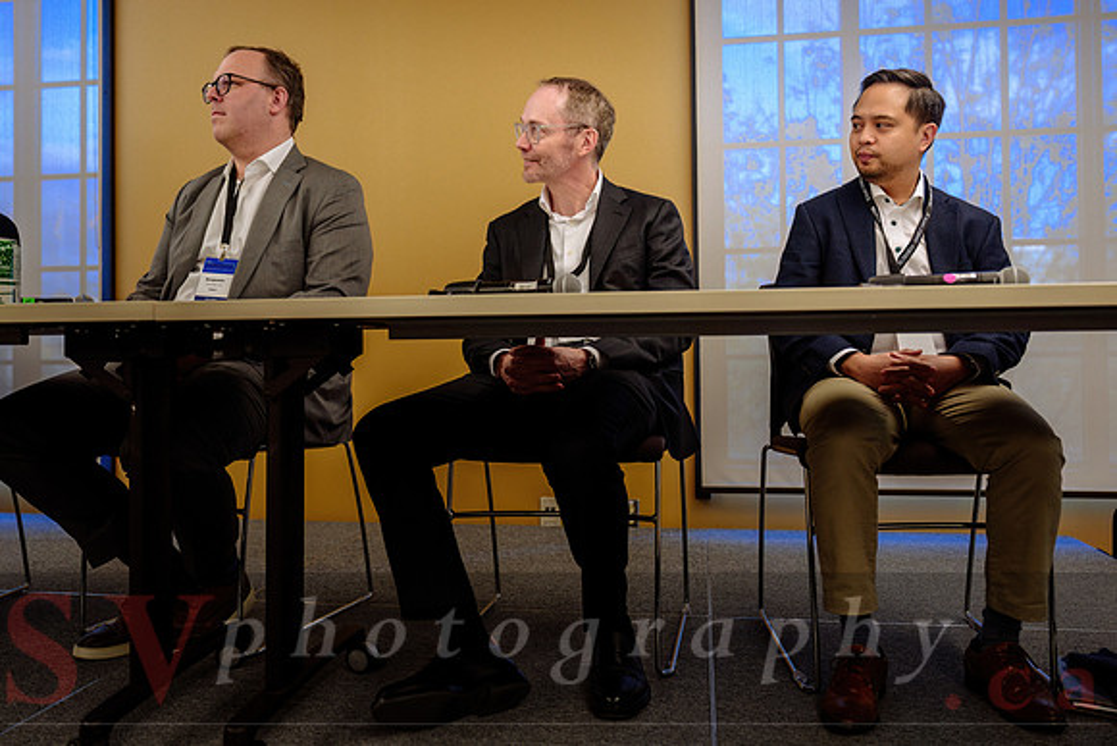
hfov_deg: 58.3
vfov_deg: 40.9
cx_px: 518
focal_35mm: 32
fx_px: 999
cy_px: 346
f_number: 2.8
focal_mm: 30
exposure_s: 1/160
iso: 1000
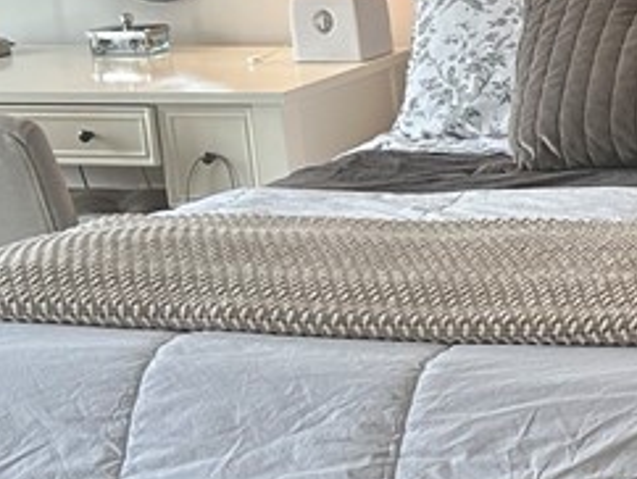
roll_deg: +1.8
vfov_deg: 13.5
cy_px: 176
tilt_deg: -12.8
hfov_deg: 15.8
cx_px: 1063
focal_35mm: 110
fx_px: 2026
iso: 100
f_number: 1.5
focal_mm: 5.7
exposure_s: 1/60
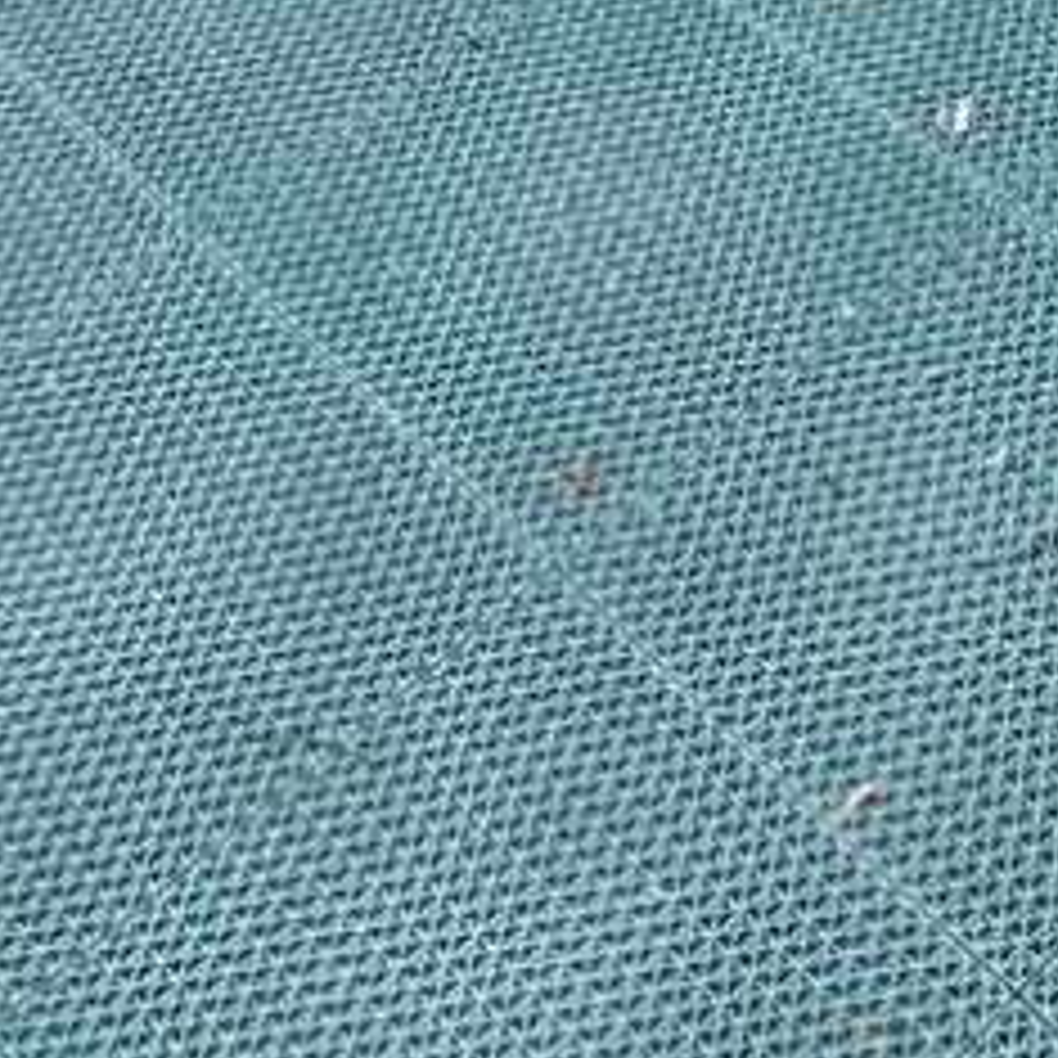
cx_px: 1031
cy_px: -1931
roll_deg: +0.9
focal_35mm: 108
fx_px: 3735
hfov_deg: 15.8
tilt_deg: -11.8
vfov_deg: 11.3
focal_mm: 2.22
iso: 40
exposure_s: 1/128
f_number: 2.2
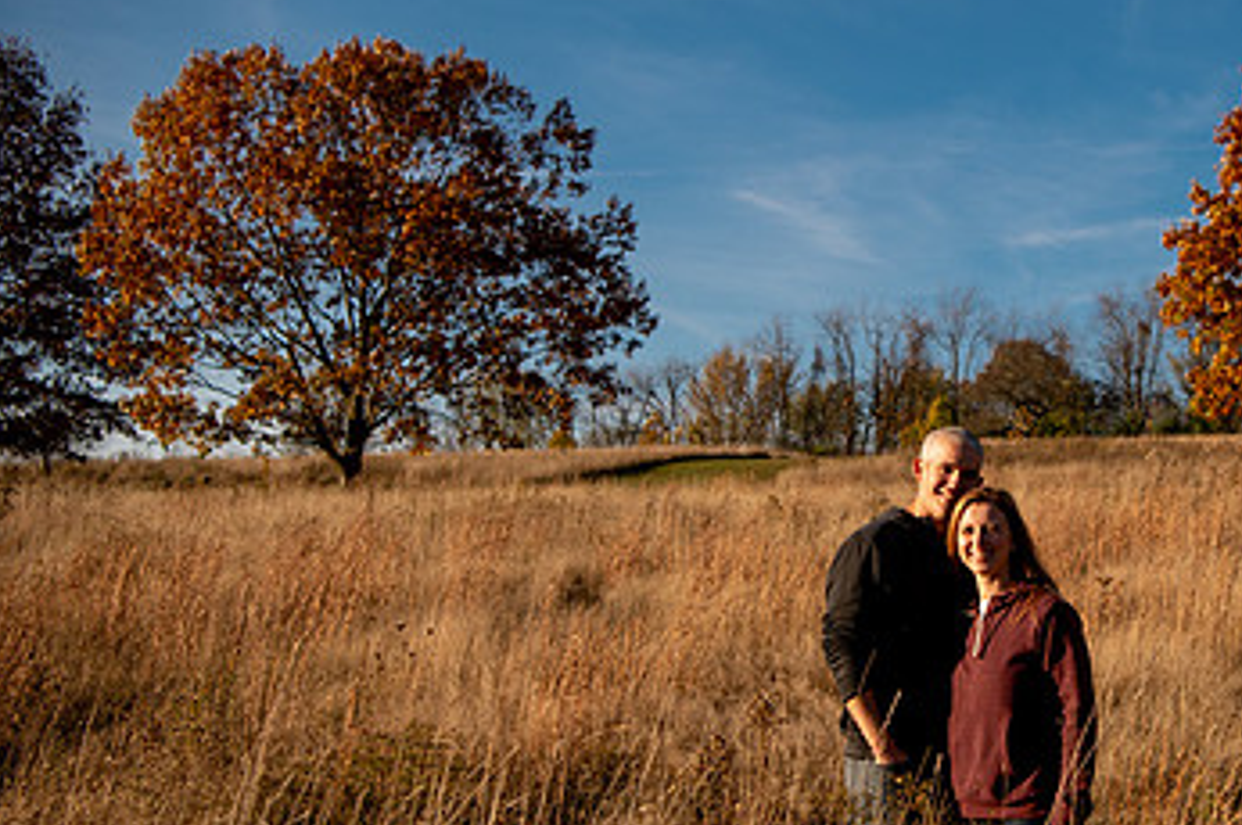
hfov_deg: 34.2
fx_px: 1965
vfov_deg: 23.7
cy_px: 434
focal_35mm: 57
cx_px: 962
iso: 200
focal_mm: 34
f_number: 3.5
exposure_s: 1/2000
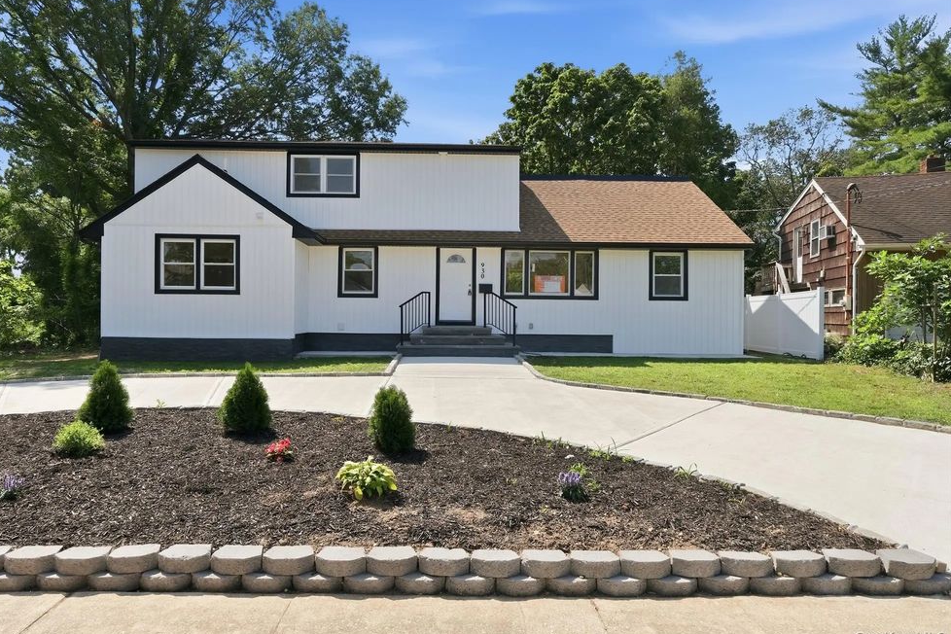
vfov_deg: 57.2
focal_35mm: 22
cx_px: 455
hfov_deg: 78.5
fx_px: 581
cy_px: 317
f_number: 8
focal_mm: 14.1
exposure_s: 1/350
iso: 200
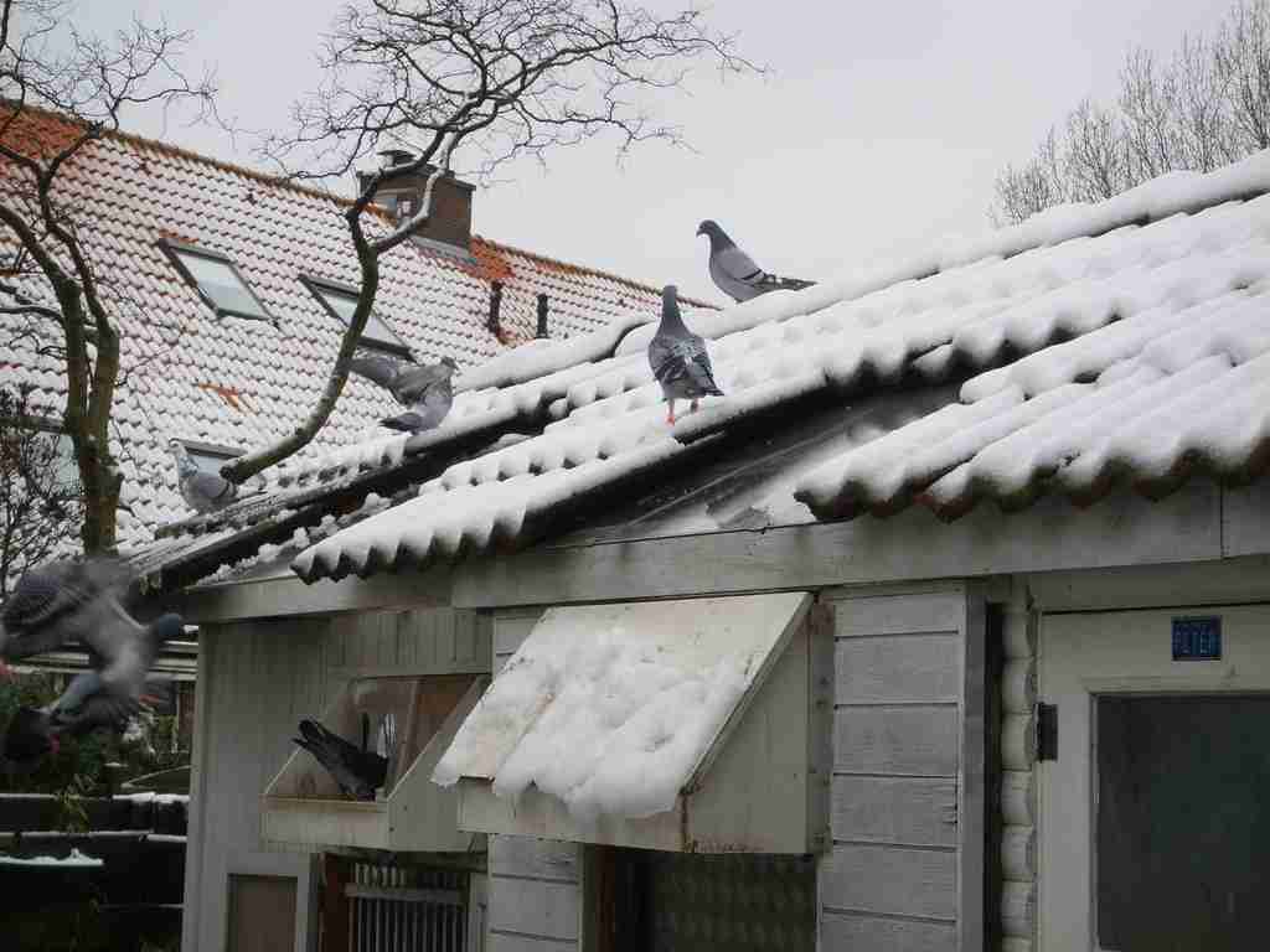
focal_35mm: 80
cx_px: 635
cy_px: 476
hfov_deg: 24.4
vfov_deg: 18.4
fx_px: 2935
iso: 50
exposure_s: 1/125
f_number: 4.2
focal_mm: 13.7
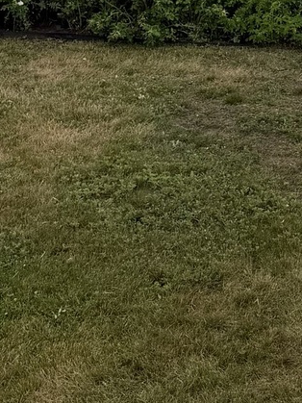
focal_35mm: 132
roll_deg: -1.1
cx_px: 564
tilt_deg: -10.8
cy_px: -176
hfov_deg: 10.5
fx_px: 1536
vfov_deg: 14.1
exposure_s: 1/6711
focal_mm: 6.76
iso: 80
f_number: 1.78
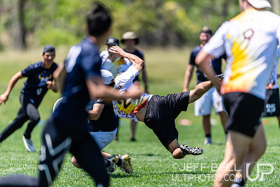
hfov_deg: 5.2
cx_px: 140
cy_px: 94
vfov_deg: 3.4
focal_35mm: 400
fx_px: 3112
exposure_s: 1/1600
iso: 100
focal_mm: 400
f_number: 2.8
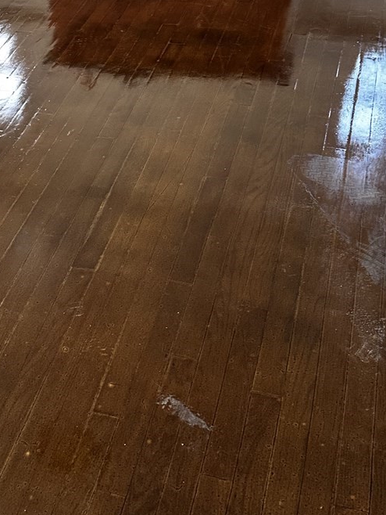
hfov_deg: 26.0
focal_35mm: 56
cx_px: 130
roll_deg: +4.3
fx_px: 832
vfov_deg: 33.6
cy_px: 124
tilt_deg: -31.9
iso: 250
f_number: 1.78
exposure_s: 1/90
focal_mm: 6.86
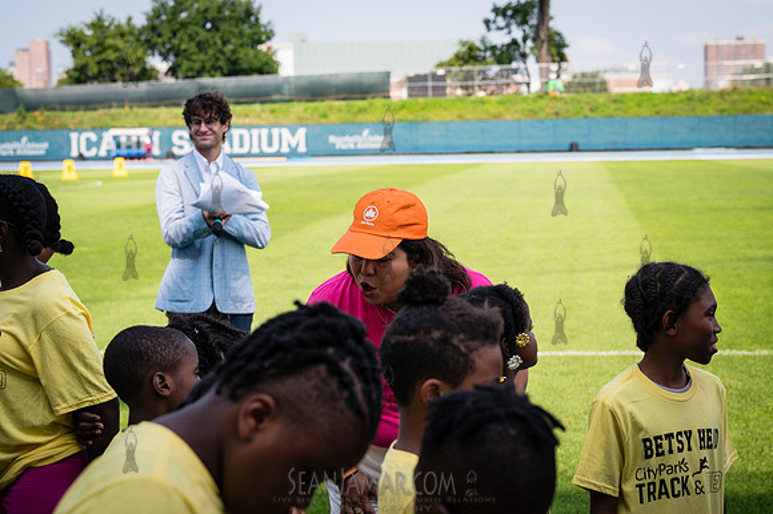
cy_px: 257
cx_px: 386
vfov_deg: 20.8
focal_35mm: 65
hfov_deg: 30.8
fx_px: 1405
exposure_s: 1/250
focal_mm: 64
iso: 100
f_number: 5
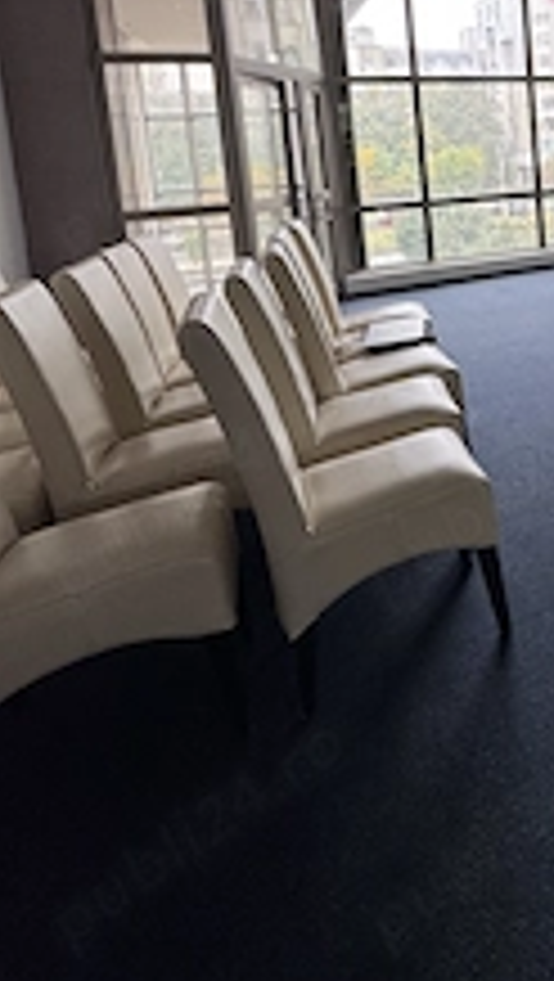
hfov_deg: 33.5
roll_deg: +2.6
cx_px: 671
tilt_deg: -4.7
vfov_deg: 63.0
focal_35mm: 28
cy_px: 220
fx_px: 730
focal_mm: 2.22
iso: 160
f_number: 2.2
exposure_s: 1/100
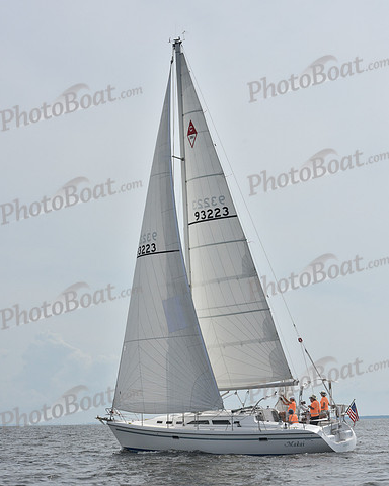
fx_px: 1223
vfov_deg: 22.5
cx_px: 195
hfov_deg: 18.1
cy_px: 237
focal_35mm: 85
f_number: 11
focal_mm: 75
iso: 320
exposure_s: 1/1250
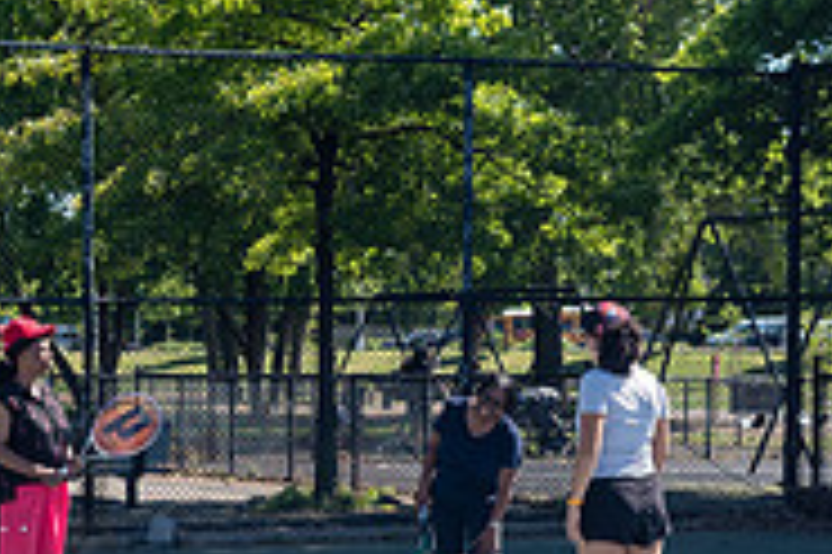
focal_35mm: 113
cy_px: 475
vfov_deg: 12.0
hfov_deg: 17.9
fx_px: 2609
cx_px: 90
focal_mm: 35
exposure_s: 1/1250
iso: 200
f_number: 4.5
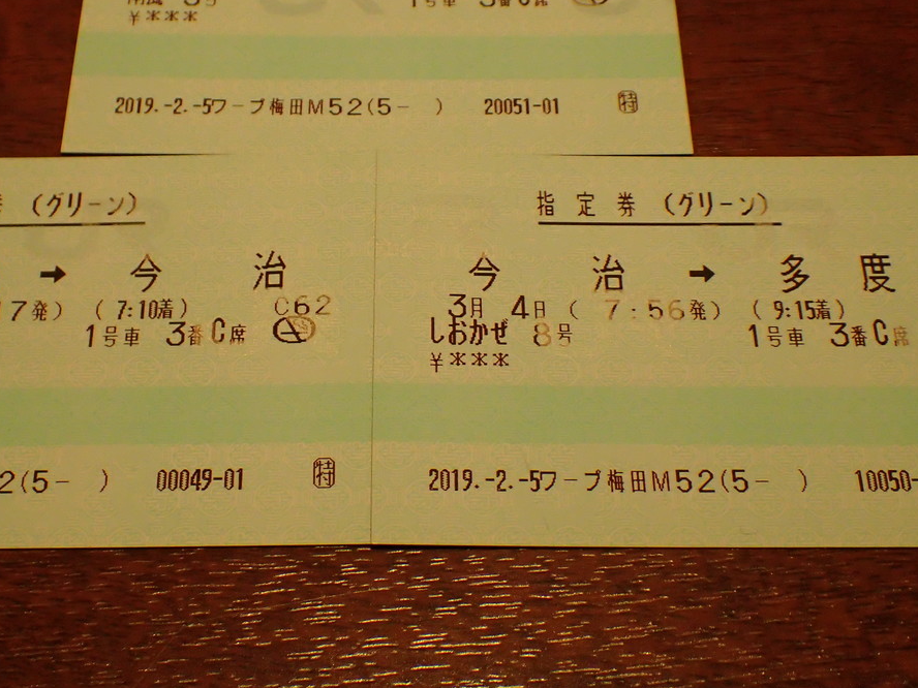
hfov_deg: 31.1
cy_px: 238
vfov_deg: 23.6
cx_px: 369
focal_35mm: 62
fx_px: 1644
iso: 640
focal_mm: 7.86
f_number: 2.9
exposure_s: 1/160
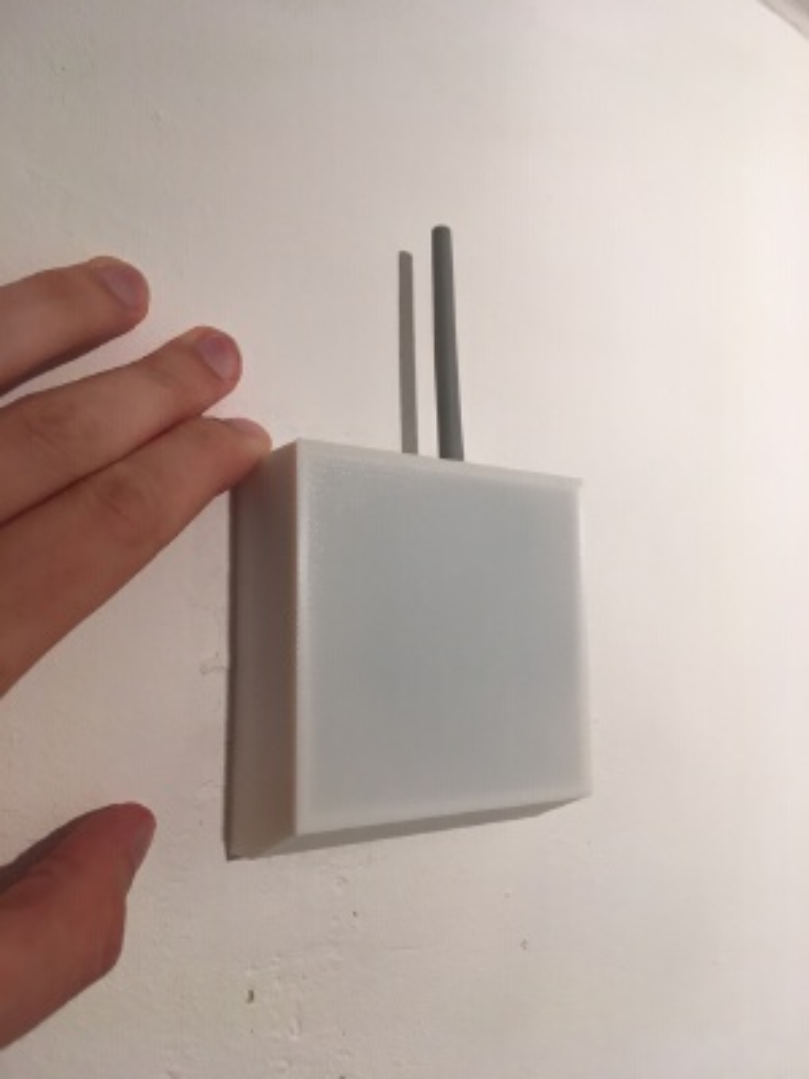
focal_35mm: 29
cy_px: 540
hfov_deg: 48.2
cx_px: 404
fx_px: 904
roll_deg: +0.6
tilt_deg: +9.0
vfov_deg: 61.7
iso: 40
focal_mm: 4.15
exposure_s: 1/33
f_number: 2.2
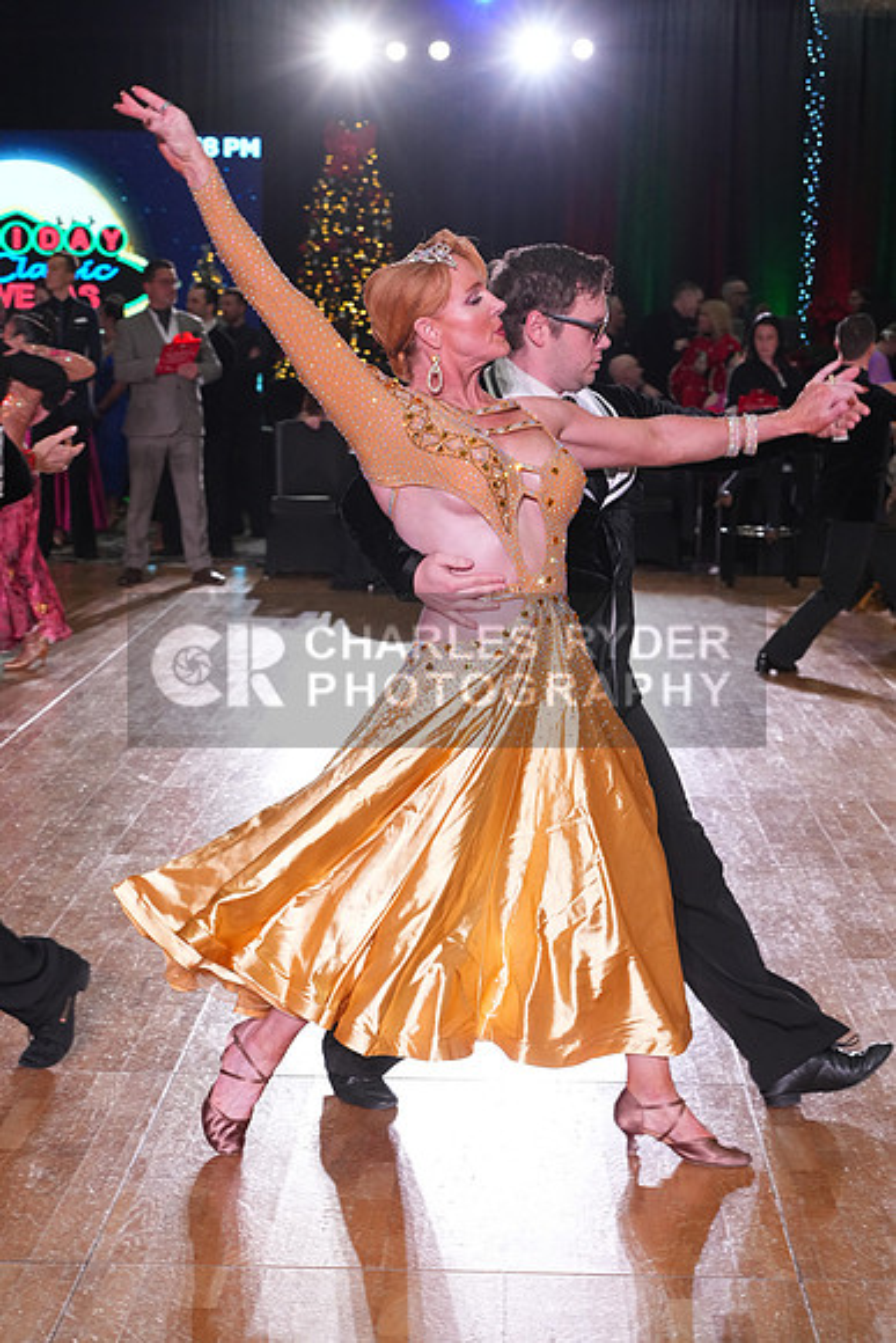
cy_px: 672
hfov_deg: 19.5
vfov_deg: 28.8
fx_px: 2612
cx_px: 448
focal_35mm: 70
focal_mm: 70
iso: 3200
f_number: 7.1
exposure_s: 1/200
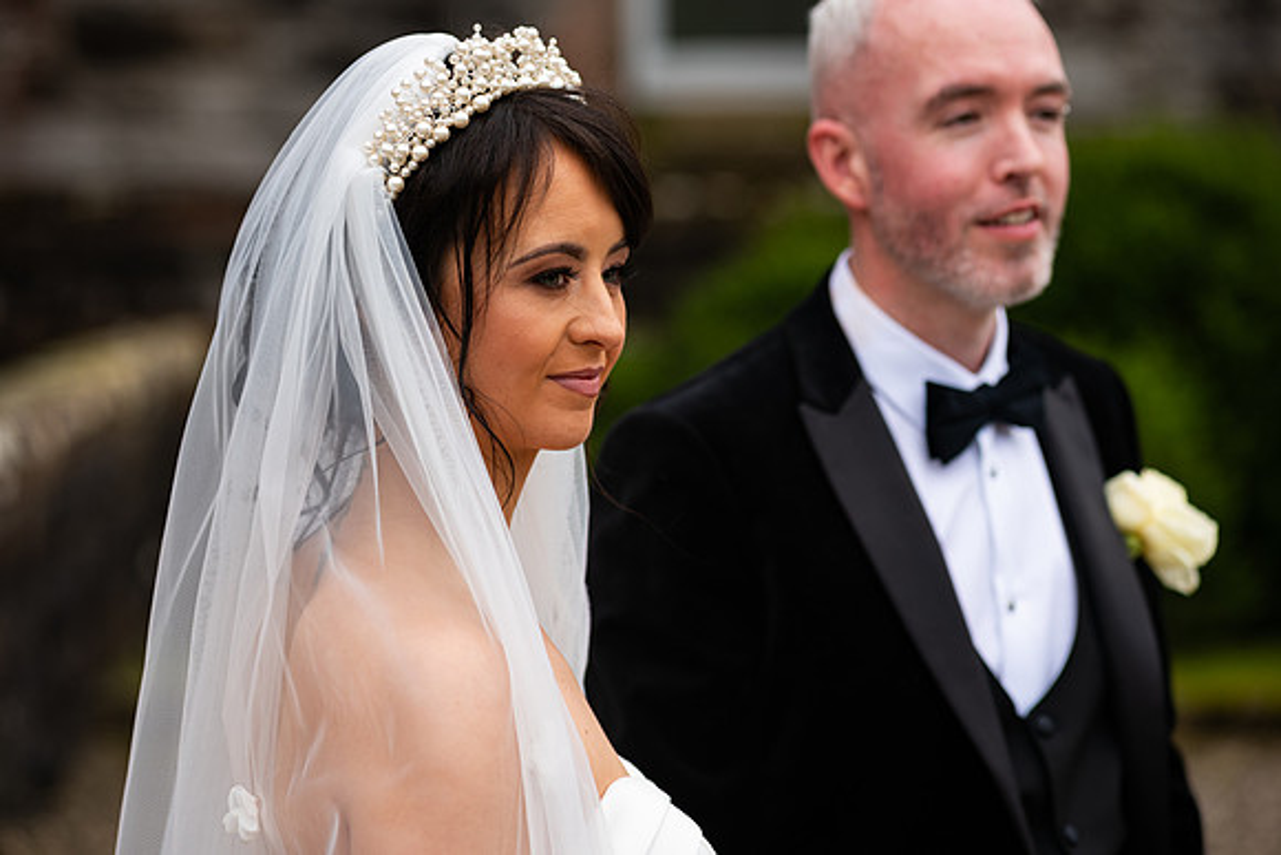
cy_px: 428
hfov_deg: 17.1
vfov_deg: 11.4
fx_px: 4271
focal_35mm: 120
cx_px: 640
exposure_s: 1/160
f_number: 3.5
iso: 160
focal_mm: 120
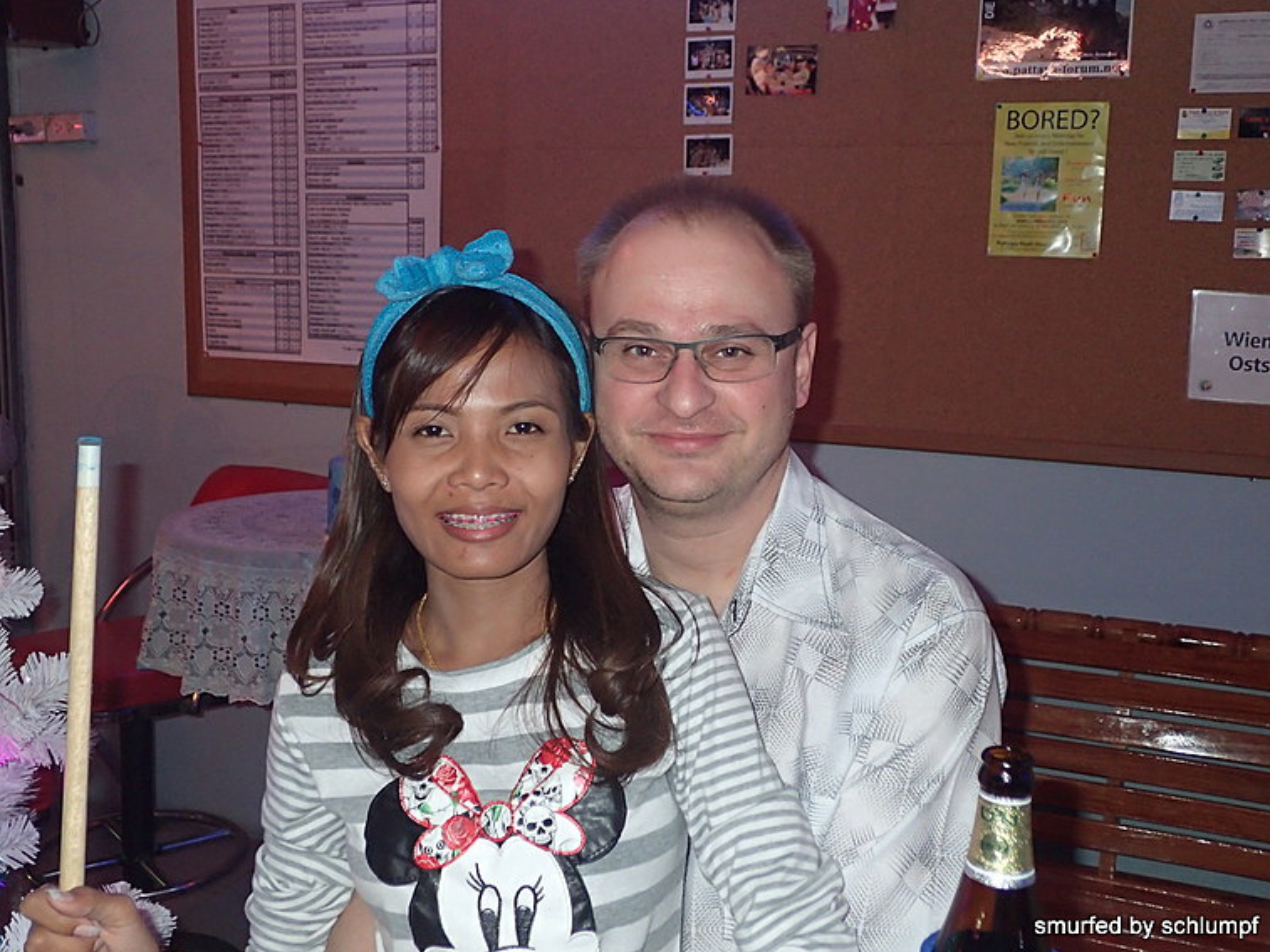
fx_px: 1358
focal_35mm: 37
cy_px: 464
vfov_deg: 38.7
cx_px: 619
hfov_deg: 50.1
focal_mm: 6.42
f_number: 2.6
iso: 400
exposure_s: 1/30
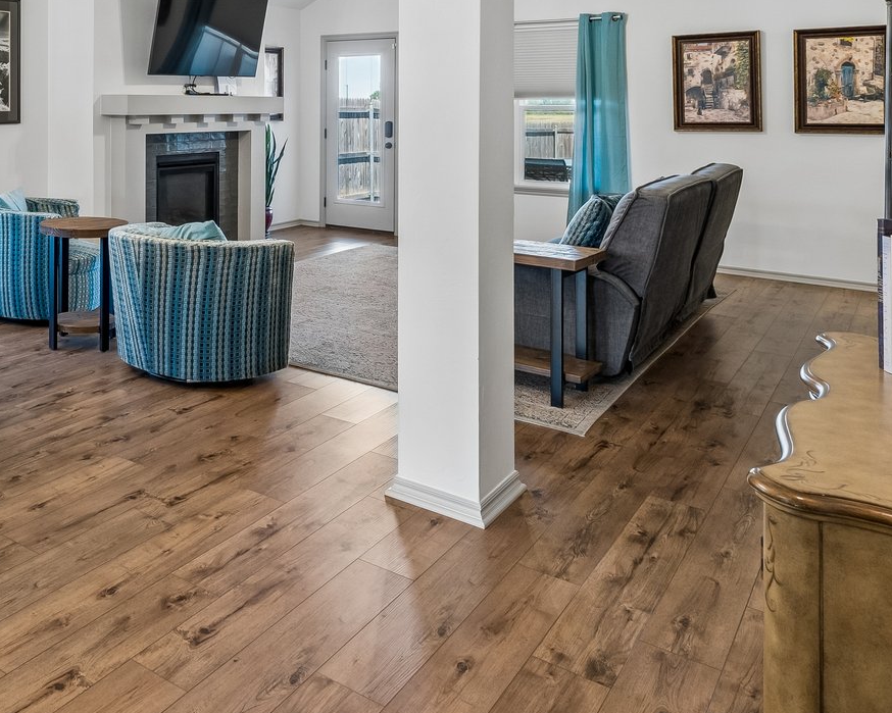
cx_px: 144
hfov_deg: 50.0
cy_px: 103
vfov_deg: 41.8
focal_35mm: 33
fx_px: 871
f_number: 8
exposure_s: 1/25
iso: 200
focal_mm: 10
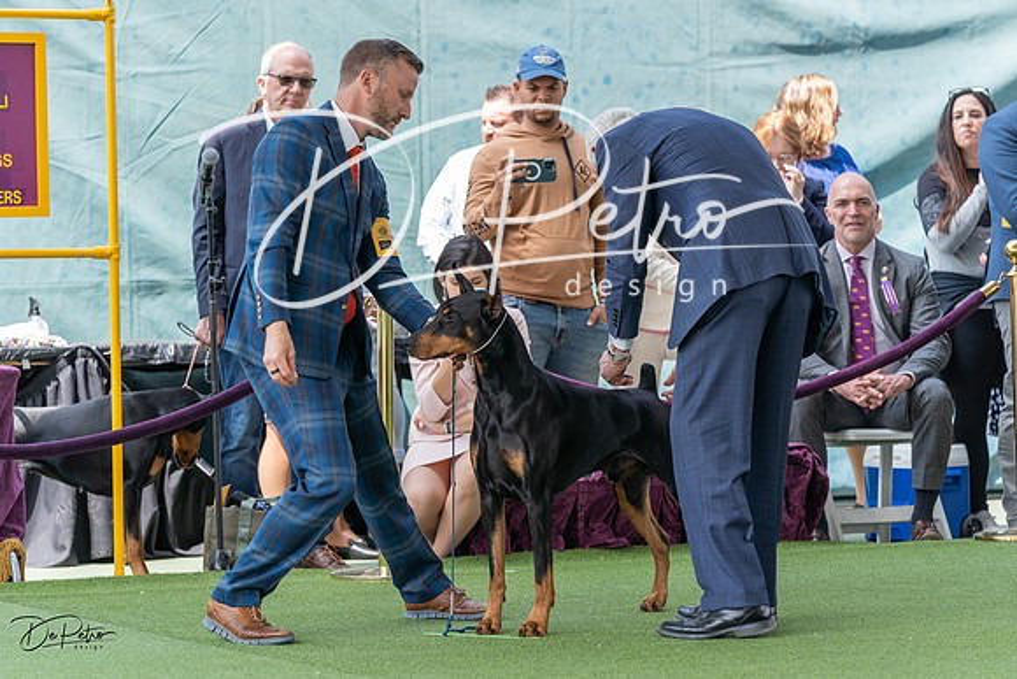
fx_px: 4069
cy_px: 340
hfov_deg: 14.2
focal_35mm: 144
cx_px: 508
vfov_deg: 9.5
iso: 800
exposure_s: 1/800
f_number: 4.5
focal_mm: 144
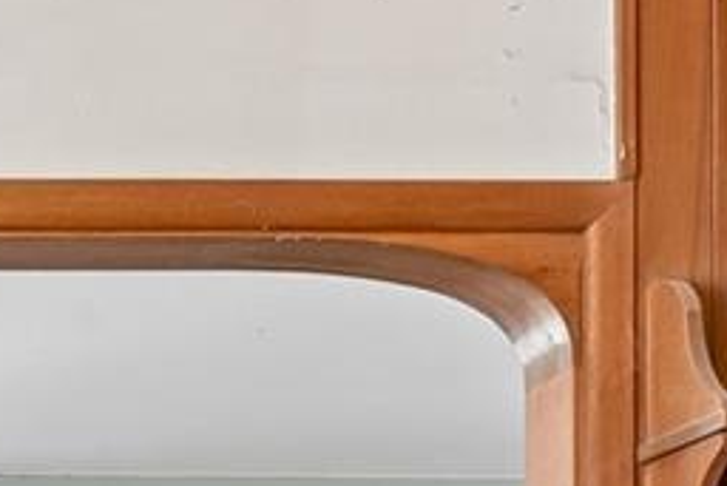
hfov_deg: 18.2
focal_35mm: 100
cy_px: 949
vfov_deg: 12.2
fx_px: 2021
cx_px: -361
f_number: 10
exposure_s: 1/5
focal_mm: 16
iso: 400
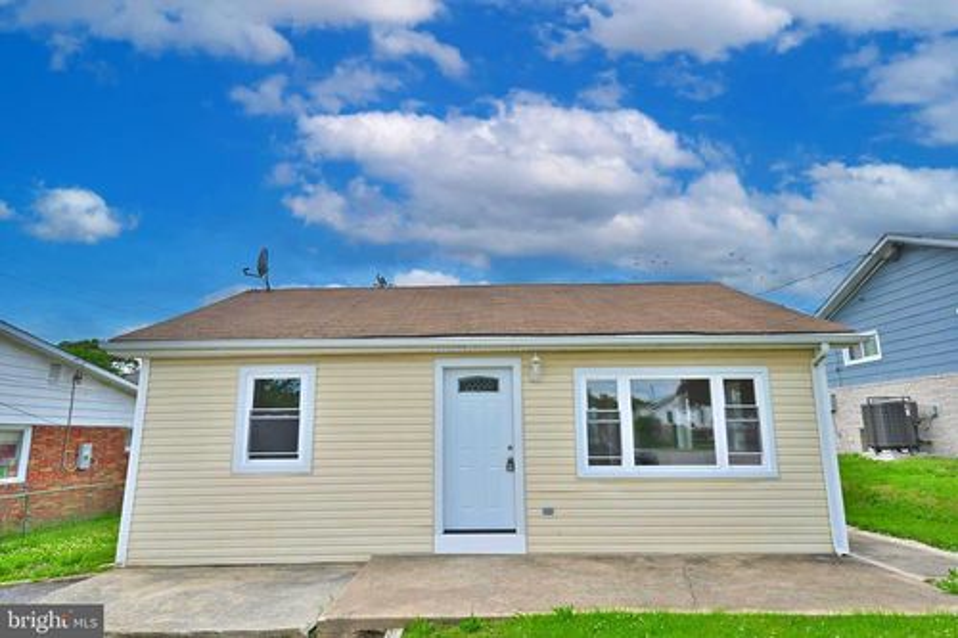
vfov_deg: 58.3
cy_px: 319
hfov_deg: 79.9
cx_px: 479
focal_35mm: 22
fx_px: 572
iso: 140
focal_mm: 21.5
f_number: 9
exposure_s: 1/100
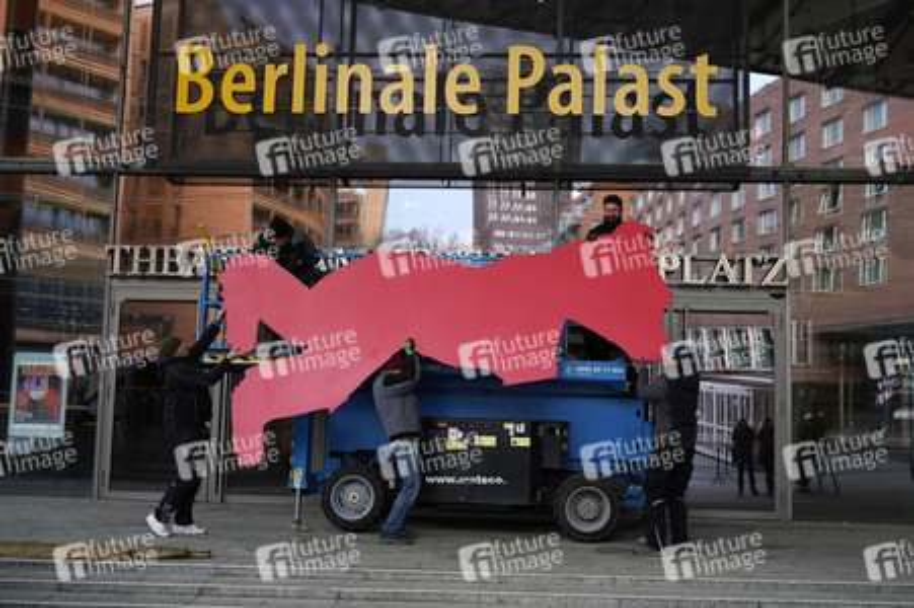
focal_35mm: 38
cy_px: 304
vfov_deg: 35.0
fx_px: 964
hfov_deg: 50.7
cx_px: 457
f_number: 5.6
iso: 640
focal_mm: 38
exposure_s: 1/160
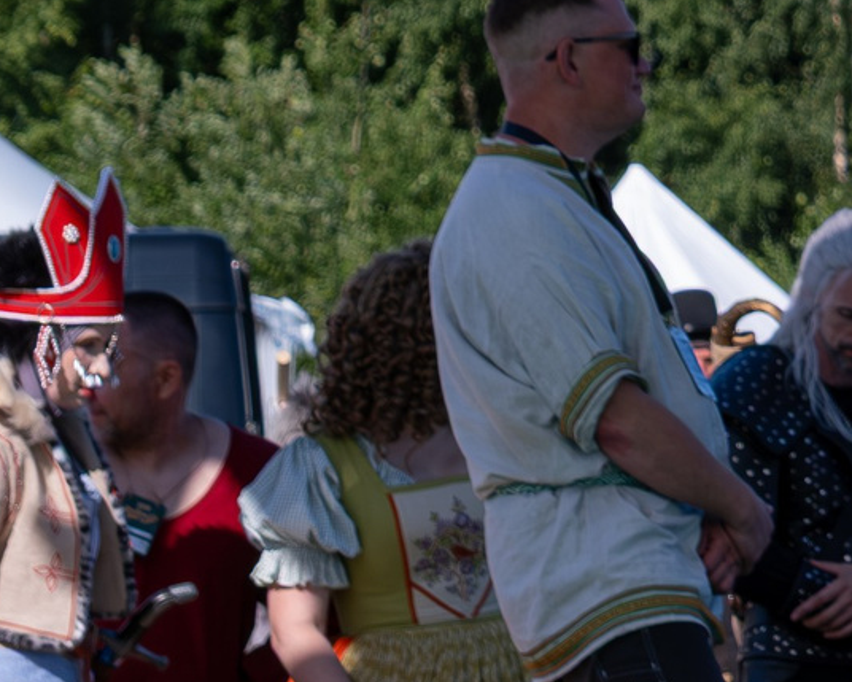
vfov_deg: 4.8
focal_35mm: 320
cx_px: 1554
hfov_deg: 5.9
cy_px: -397
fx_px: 8071
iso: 160
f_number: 4
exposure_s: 1/1250
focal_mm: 42.7
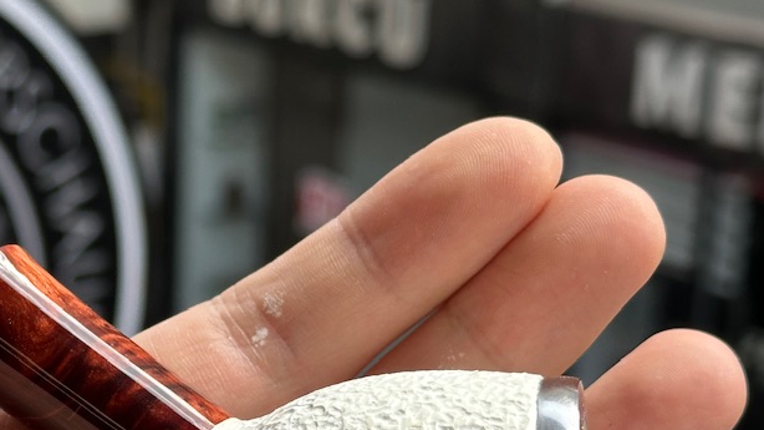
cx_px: 52
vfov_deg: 11.1
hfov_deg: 19.2
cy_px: 355
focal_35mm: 109
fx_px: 2208
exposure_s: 1/1085
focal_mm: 6.86
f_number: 1.78
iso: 64
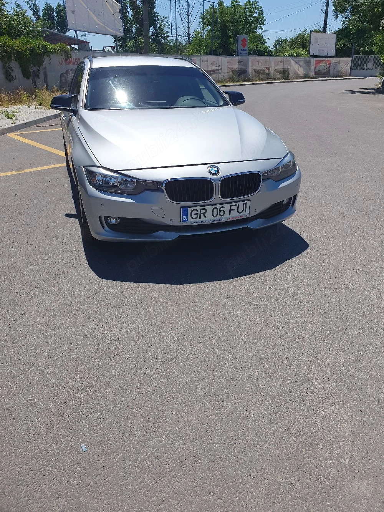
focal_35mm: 26
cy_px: 256
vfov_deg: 67.3
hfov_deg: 53.1
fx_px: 385
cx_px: 192
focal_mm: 4.32
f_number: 2.4
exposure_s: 1/3333
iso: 50
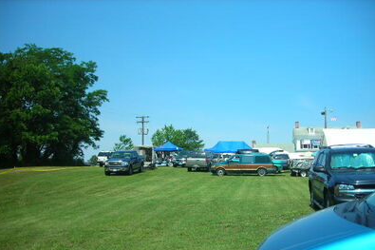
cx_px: 187
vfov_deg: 33.3
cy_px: 142
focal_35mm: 40
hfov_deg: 48.5
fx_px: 416
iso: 50
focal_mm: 6.3
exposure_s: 1/160
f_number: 6.4
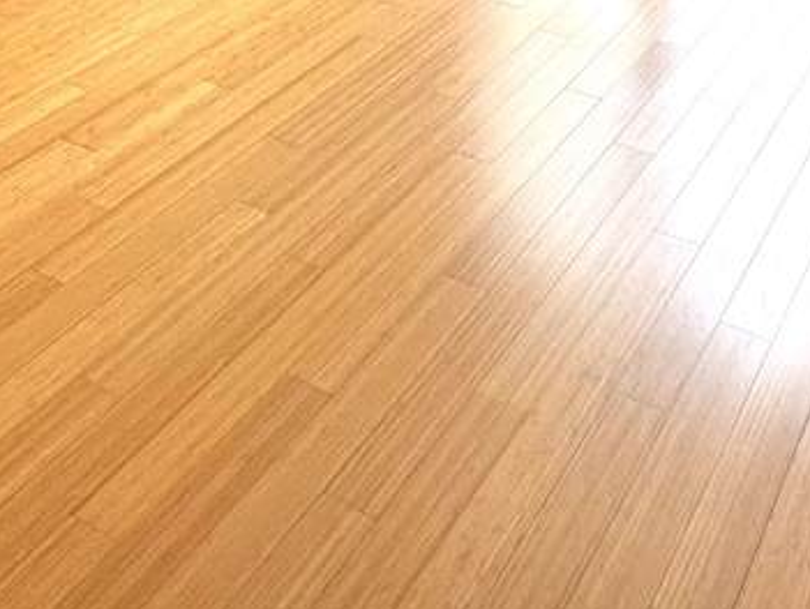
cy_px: -484
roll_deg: -0.9
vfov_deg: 20.4
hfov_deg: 36.9
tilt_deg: -2.8
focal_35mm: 51
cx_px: 565
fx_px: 1195
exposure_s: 1/108
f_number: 2.2
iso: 40
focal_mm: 2.22
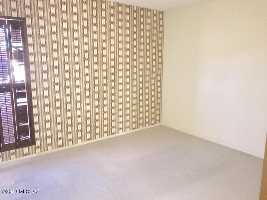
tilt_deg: -12.0
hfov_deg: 63.4
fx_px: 216
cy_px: 100
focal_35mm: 28
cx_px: 134
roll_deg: +0.0
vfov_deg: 49.7
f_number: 1.8
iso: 100
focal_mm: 3.99
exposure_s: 1/16
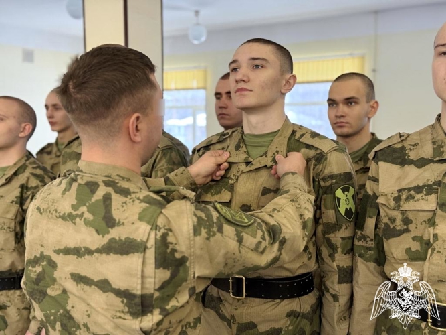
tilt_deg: -3.1
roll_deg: +0.3
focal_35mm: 48
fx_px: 618
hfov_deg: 39.7
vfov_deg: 30.3
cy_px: 168
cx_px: 223
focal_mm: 6.76
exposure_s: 1/33
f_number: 1.78
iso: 320
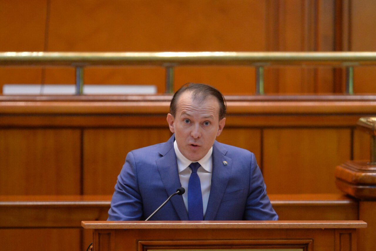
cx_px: 188
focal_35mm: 400
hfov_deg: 5.2
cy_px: 126
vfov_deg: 3.4
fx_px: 4177
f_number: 2.8
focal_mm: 400
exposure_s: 1/250
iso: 3200
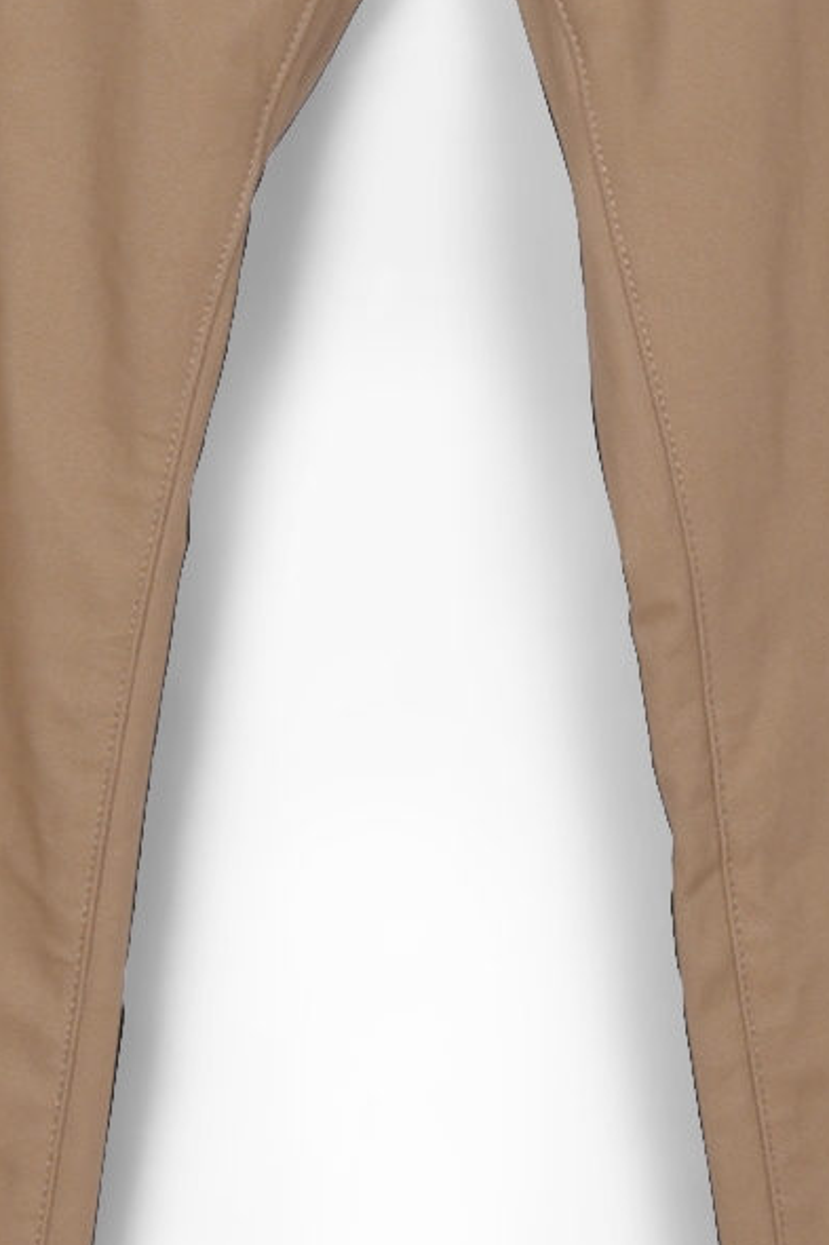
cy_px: 329
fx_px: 8674
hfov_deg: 5.5
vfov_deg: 8.2
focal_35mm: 251
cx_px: 462
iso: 100
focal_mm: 37
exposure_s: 1/160
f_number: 13
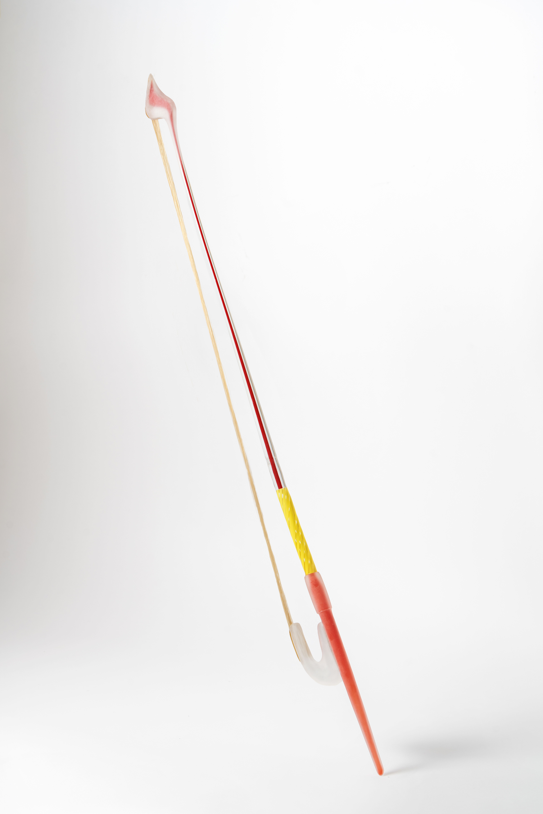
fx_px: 1764
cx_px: 272
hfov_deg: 17.5
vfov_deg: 26.0
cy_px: 407
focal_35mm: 78
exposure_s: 1/60
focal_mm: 78
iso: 100
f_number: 9
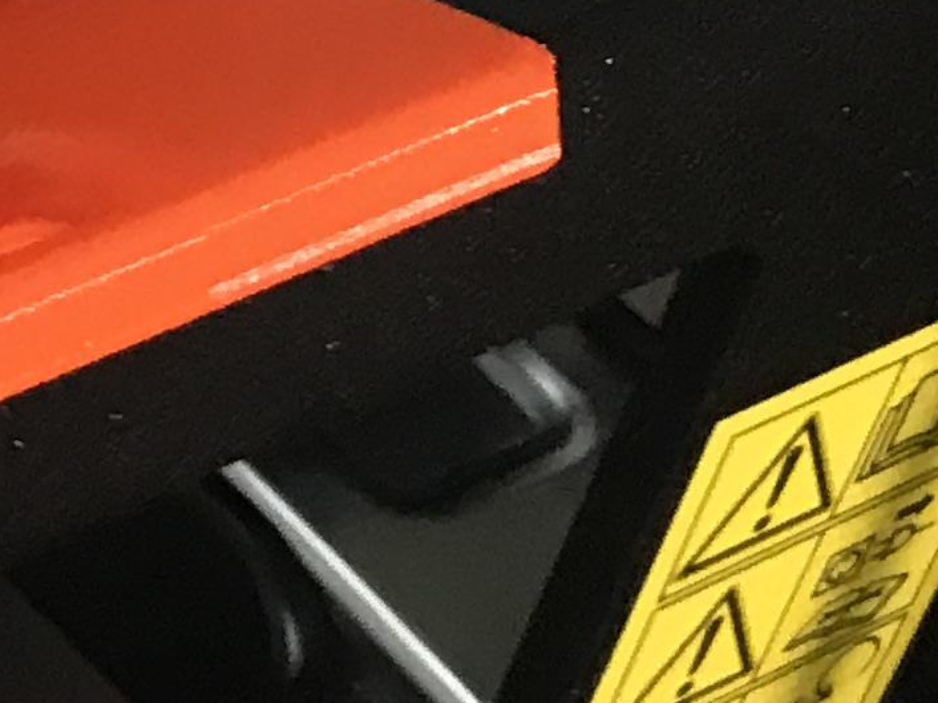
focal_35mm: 160
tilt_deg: -33.7
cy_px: -938
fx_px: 4334
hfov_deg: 10.4
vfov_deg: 8.5
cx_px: -1408
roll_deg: -3.3
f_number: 1.8
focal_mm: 3.99
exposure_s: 1/16
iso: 50
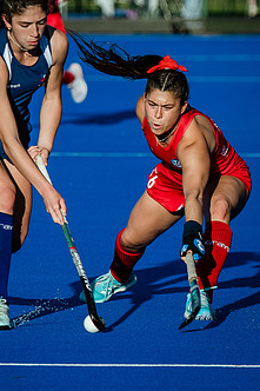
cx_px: 243
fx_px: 7395
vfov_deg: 3.0
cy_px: 110
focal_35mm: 682
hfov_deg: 2.0
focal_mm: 190
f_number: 4
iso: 125
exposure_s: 1/1250
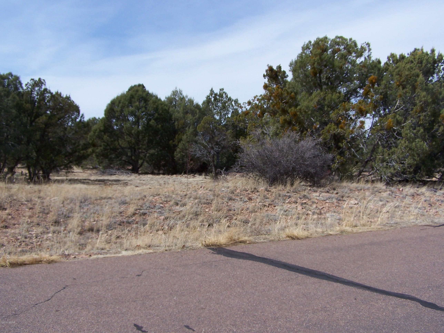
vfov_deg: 37.7
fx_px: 487
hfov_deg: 49.0
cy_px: 166
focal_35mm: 38
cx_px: 222
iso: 80
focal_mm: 6.3
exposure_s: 1/1000
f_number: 4
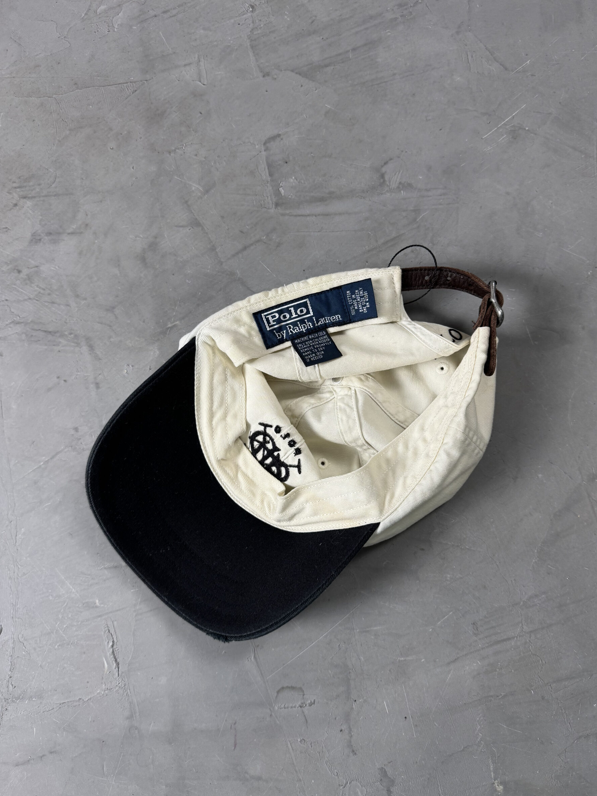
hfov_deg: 53.0
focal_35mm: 26
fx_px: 598
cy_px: 396
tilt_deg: -78.9
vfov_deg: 67.3
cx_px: 322
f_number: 1.78
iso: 125
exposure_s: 1/60
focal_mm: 6.76
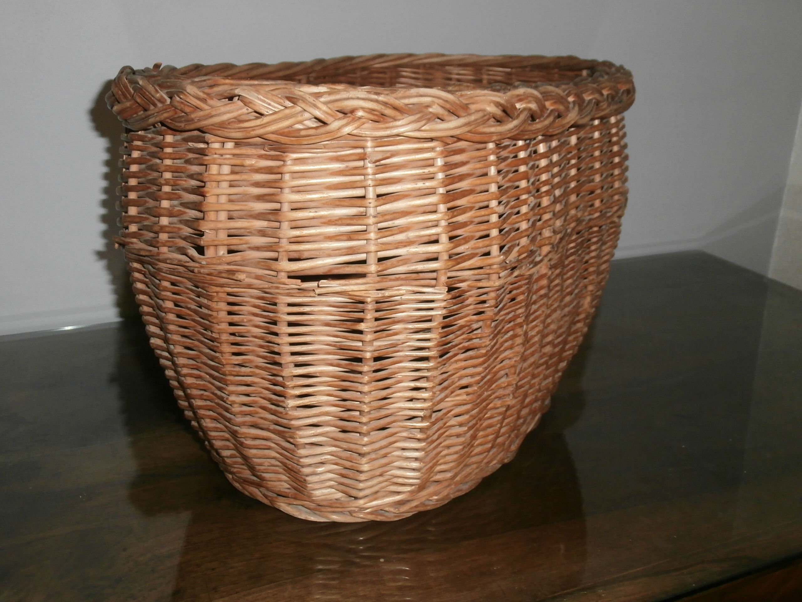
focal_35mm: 38
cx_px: 401
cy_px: 301
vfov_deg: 37.7
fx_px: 880
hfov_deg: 49.0
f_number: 3.9
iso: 200
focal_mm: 6.67
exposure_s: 1/40
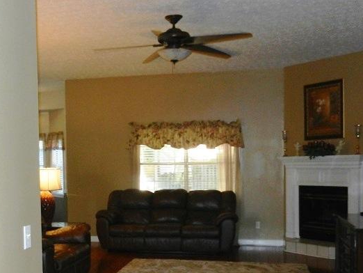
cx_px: 114
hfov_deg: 38.3
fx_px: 514
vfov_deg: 29.4
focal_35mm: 49
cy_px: 189
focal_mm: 4.5
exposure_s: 1/30
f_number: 3.5
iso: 220
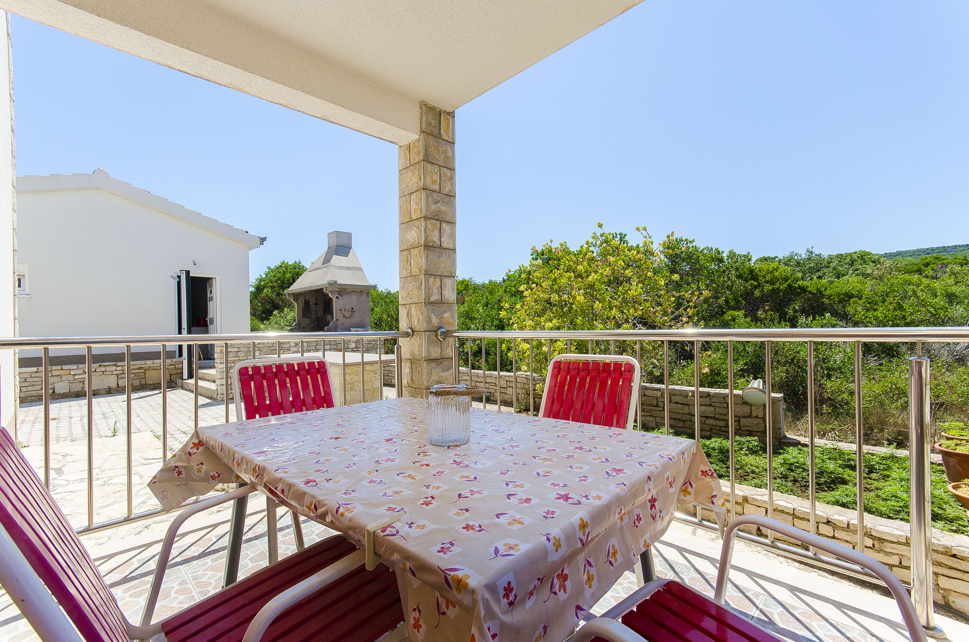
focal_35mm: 15
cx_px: 484
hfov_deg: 100.5
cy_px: 321
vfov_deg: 77.1
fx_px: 403
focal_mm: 10
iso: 100
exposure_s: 1/320
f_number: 8
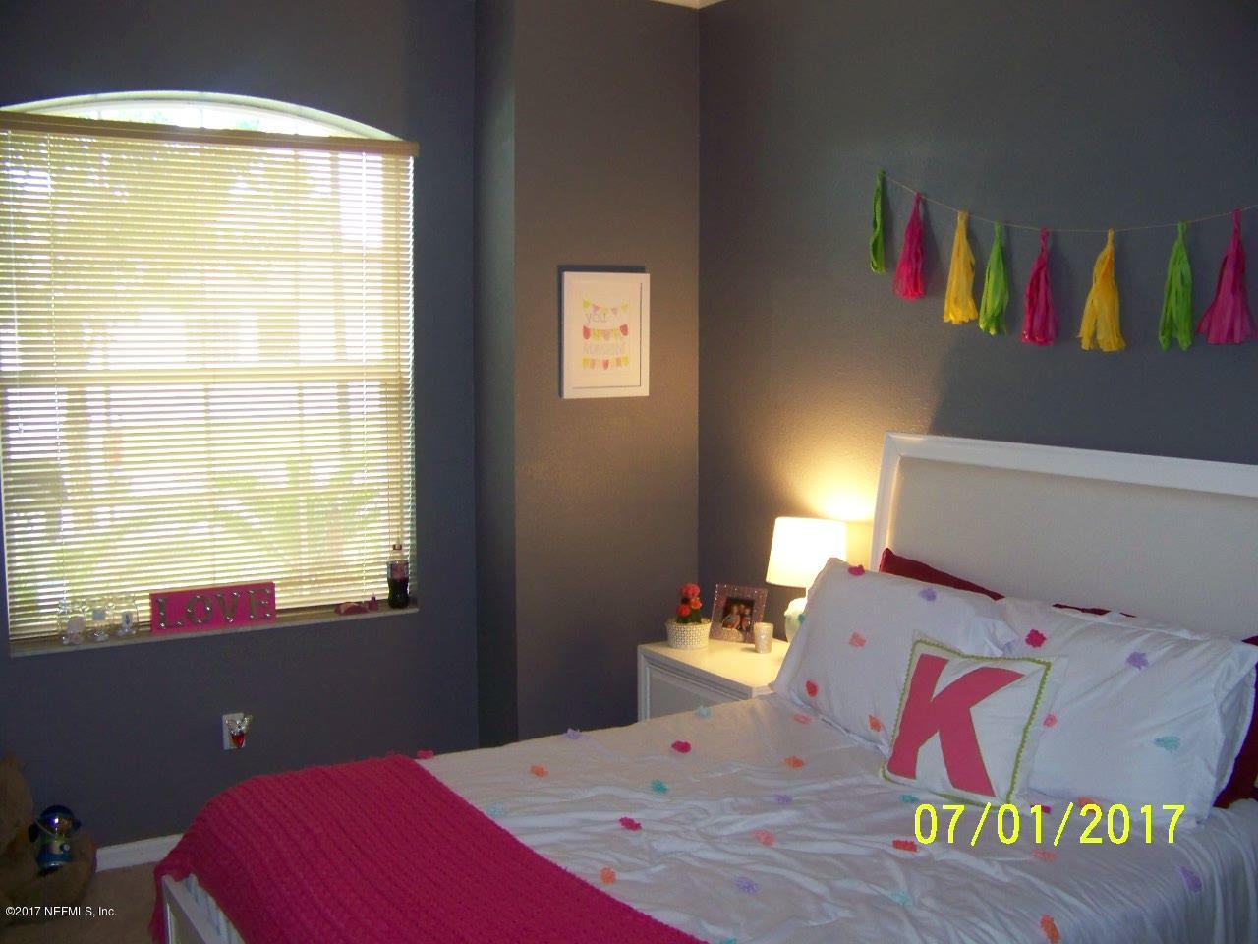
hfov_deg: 51.4
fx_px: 1308
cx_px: 629
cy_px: 472
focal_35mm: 36
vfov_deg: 39.7
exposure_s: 1/30
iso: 200
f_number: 2.8
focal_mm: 5.85
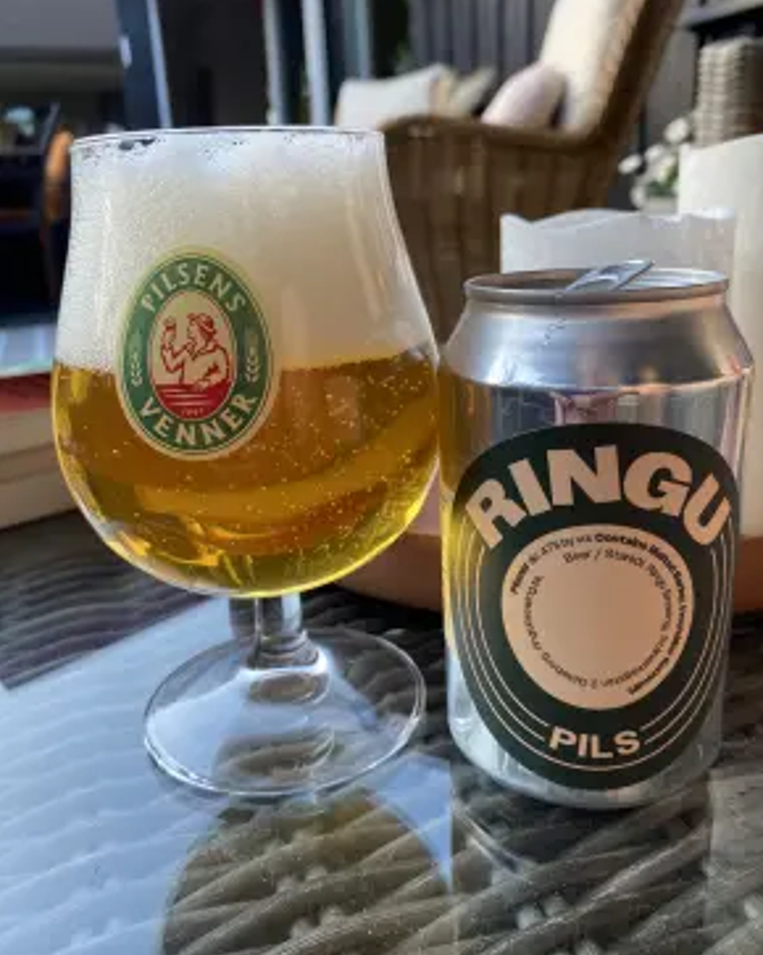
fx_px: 791
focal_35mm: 28
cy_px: 481
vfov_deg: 62.2
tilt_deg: -17.0
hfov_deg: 51.5
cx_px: 392
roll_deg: +3.0
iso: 50
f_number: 1.8
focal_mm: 4.25
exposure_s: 1/121
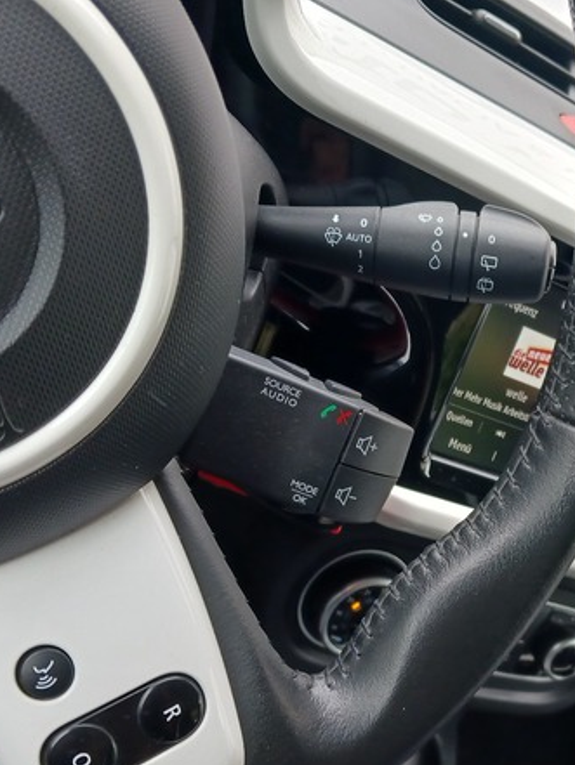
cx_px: 448
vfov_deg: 38.6
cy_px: 491
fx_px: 1085
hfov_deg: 29.1
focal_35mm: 49
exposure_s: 1/50
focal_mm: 4
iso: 40
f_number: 1.8
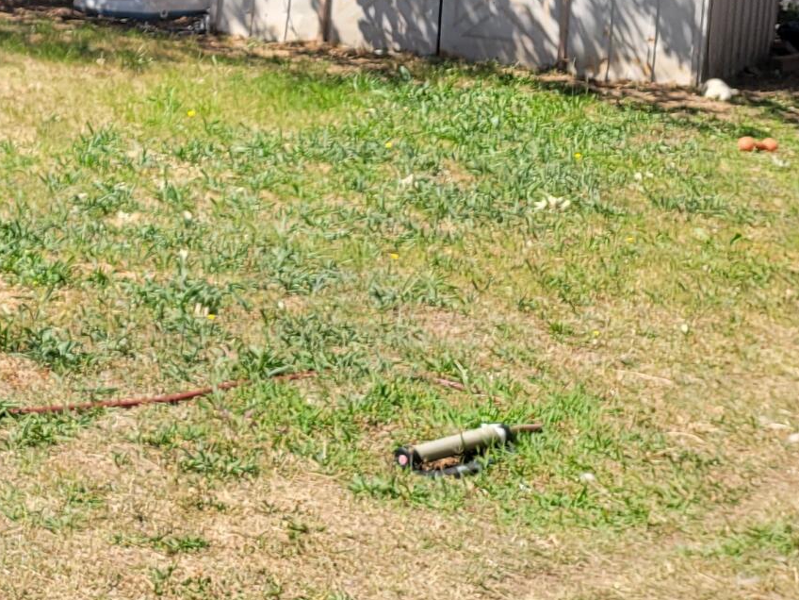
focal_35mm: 92
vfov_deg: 15.6
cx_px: -419
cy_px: -84
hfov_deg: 18.7
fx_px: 2124
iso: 40
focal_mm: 5.4
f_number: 1.8
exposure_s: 1/1279
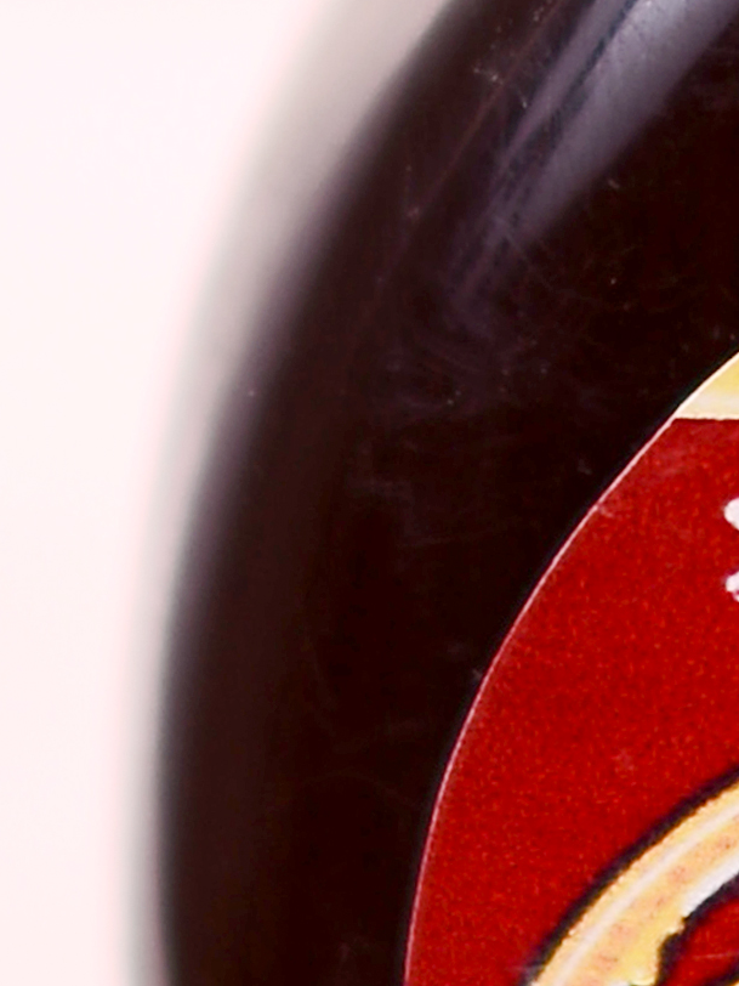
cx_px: 1318
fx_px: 17250
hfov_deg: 2.4
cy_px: -591
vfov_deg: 3.3
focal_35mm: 606
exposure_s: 1/200
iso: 50
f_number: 2.8
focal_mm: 85
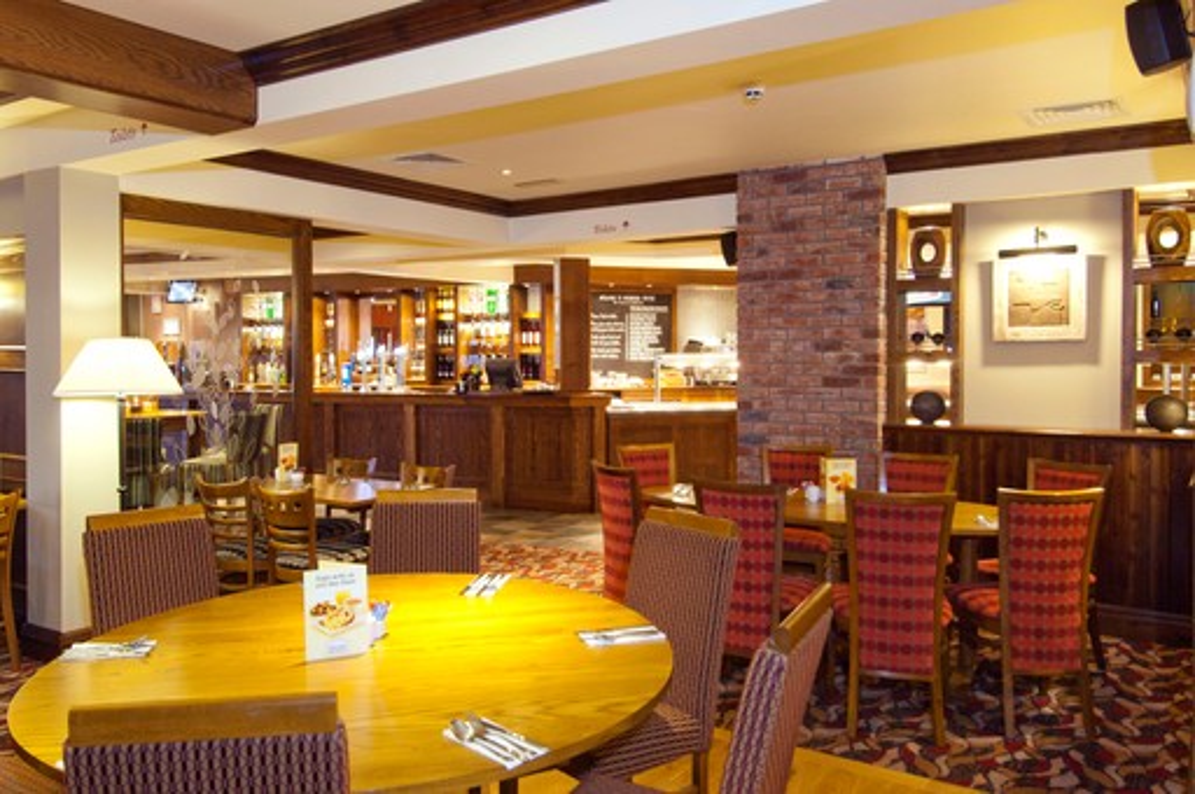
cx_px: 598
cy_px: 397
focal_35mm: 28
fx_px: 945
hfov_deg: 64.6
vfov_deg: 45.6
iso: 400
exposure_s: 1
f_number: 8
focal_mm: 19
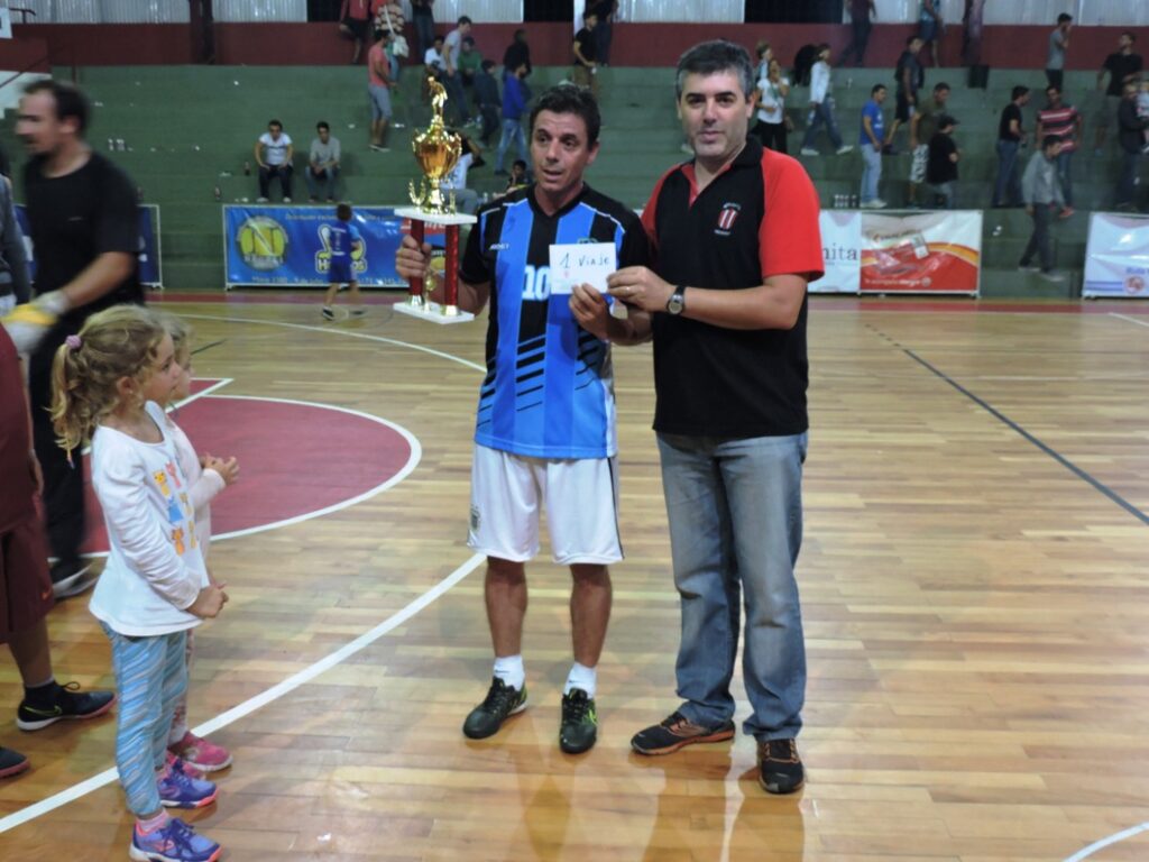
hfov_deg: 52.6
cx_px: 574
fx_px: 1162
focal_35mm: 35
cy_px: 431
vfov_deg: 40.7
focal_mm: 6.2
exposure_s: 1/20
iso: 400
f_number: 3.3
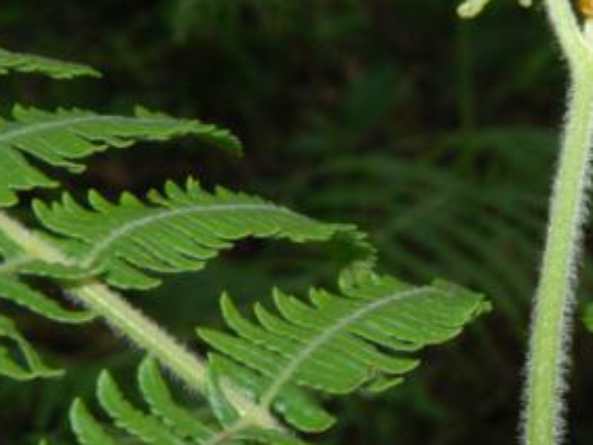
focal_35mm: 216
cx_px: 608
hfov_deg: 9.1
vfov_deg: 6.9
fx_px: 3702
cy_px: 34
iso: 200
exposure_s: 1/60
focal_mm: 70
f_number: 18
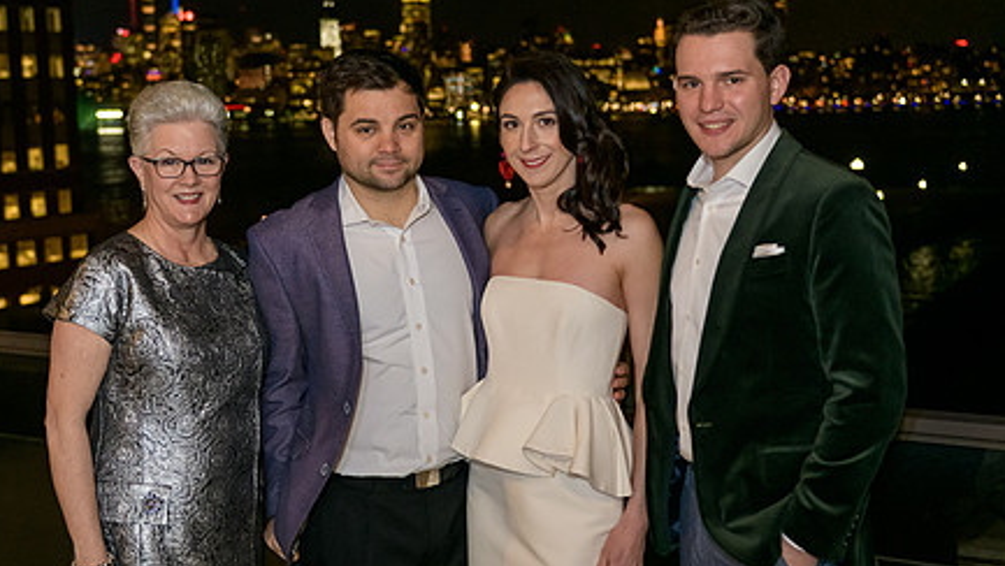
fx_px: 1466
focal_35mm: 55
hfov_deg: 37.7
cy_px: 274
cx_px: 406
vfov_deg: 21.9
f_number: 3.2
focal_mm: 36
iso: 1600
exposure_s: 1/125
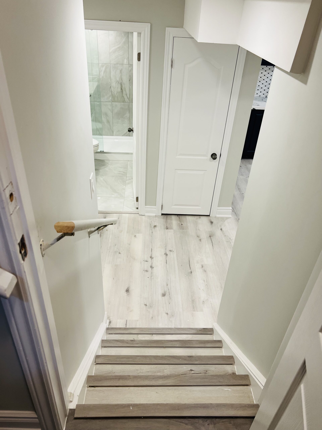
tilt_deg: -34.1
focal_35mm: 26
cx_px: 161
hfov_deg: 53.1
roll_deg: -3.9
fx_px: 322
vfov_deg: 67.3
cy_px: 215
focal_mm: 5.7
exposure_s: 1/120
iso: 100
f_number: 1.5
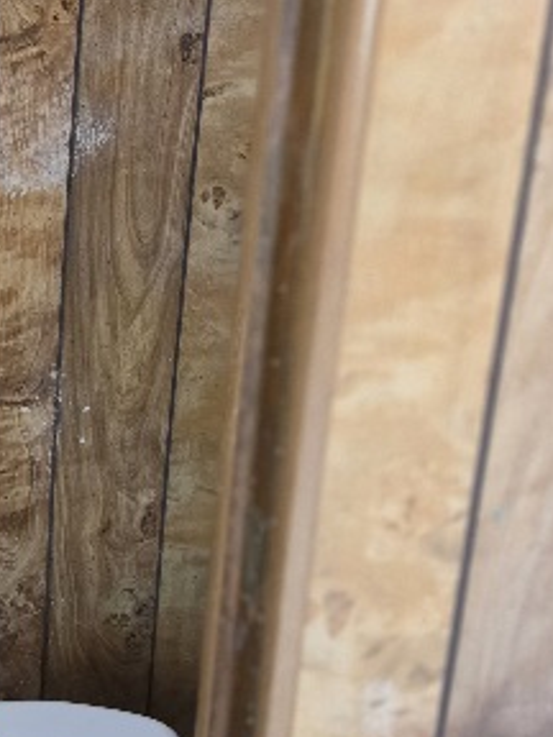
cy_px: 322
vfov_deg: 30.2
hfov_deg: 20.9
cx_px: -161
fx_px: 1363
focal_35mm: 64
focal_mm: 6.5
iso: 800
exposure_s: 1/120
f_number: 1.4
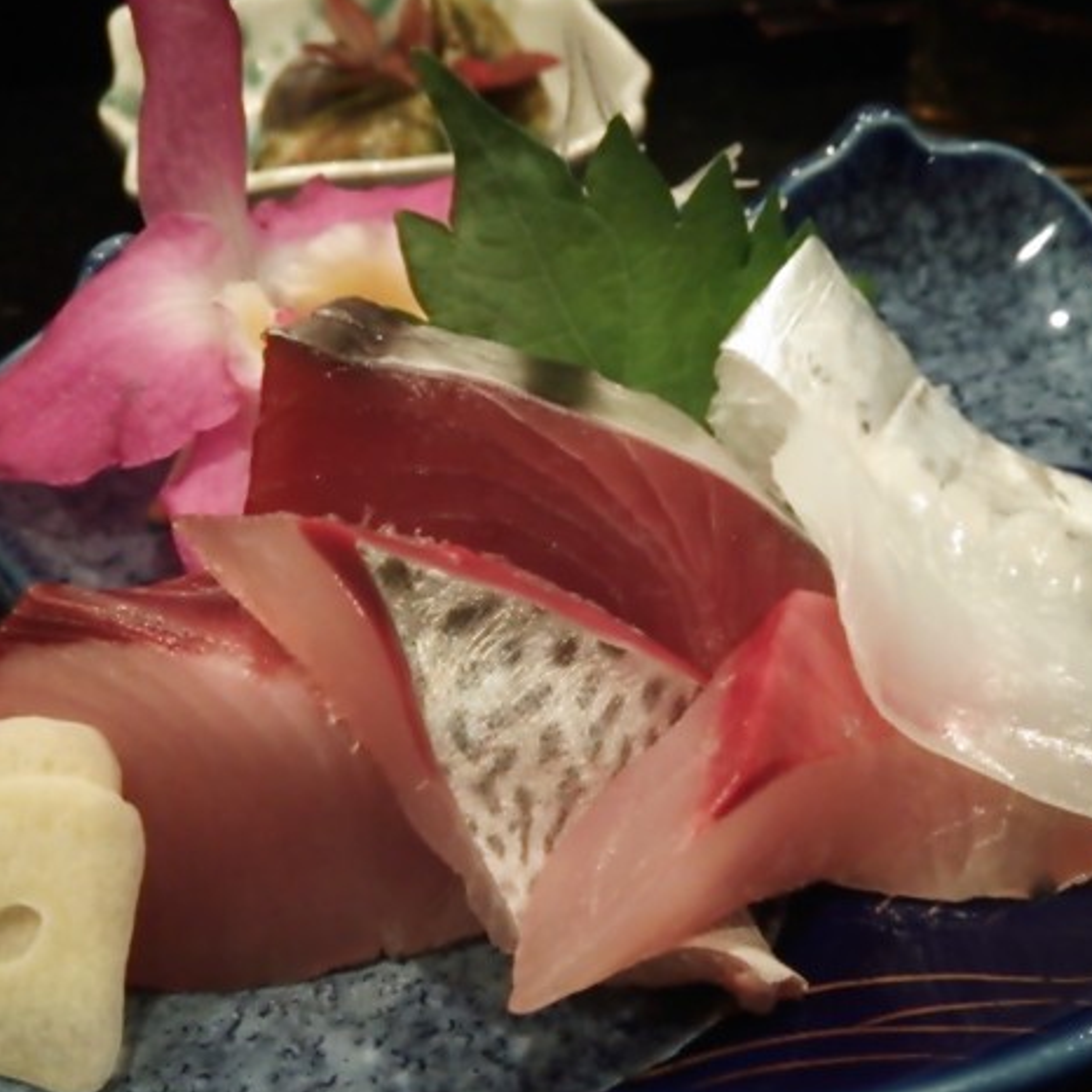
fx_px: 1213
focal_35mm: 34
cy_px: 551
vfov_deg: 48.5
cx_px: 635
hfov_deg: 48.3
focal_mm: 4.21
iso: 500
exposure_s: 1/27
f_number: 2.5
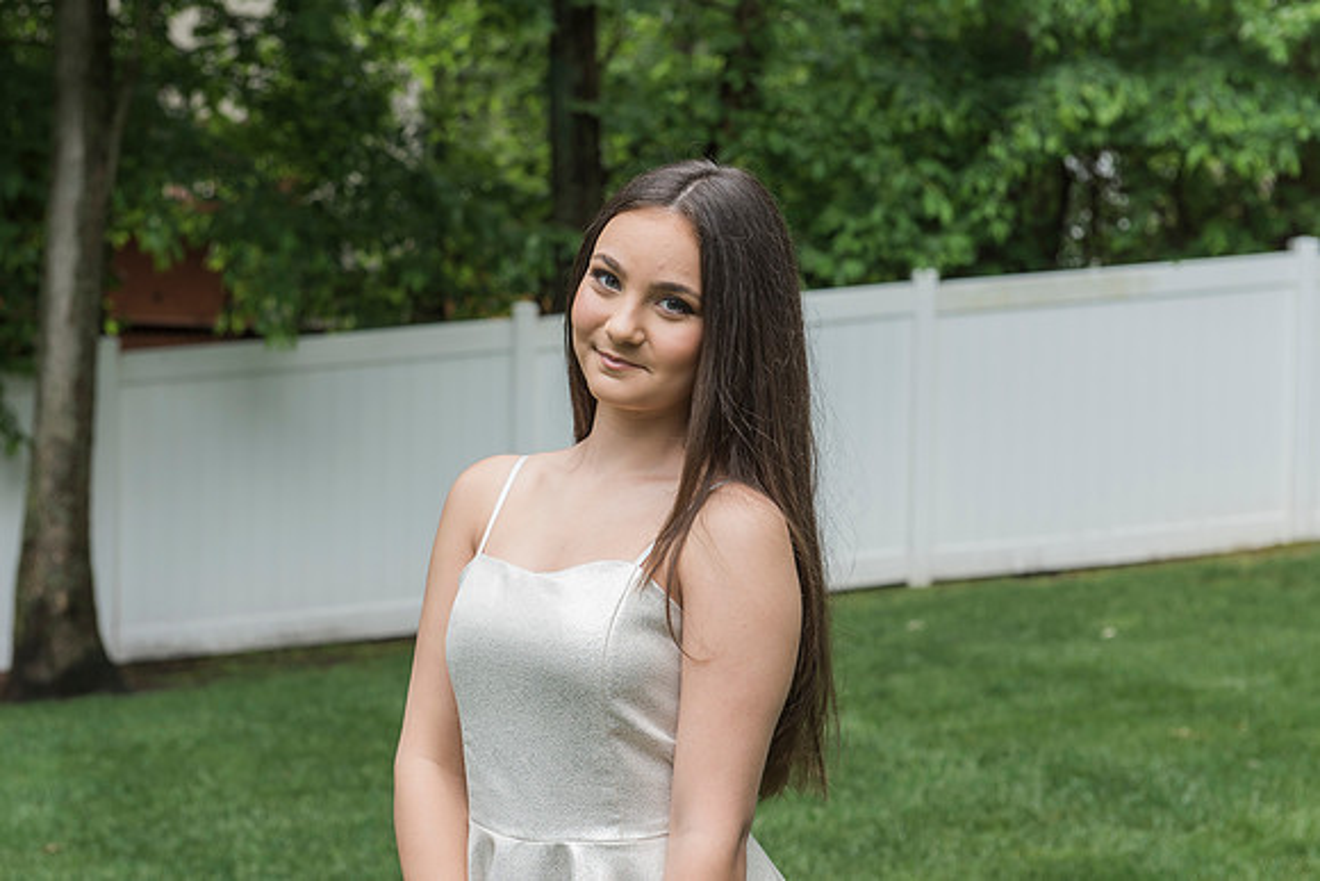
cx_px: 633
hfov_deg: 28.6
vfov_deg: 19.3
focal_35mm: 71
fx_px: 2591
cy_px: 438
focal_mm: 66
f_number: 5.6
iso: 250
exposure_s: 1/160
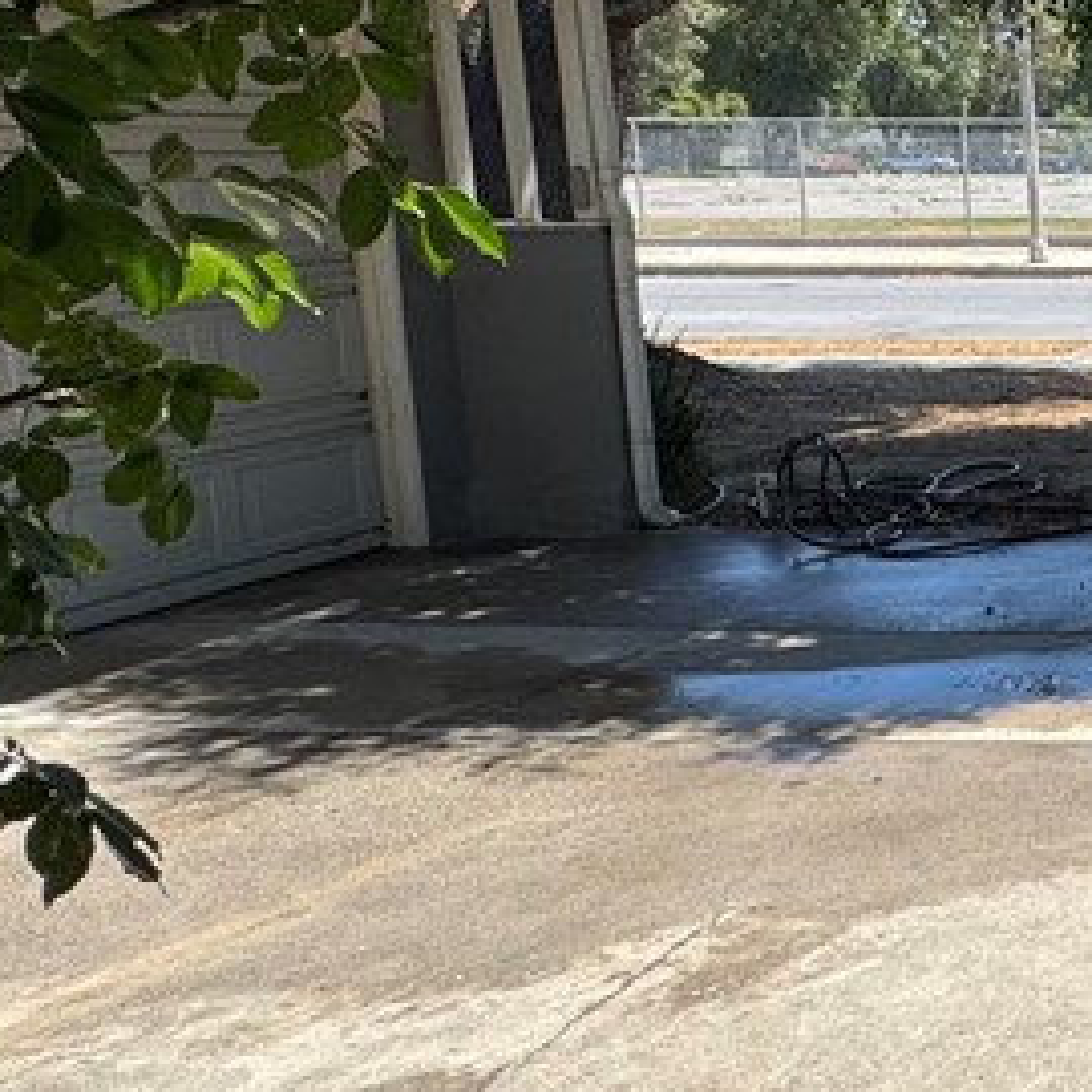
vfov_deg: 35.8
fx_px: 1677
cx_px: 1788
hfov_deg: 24.3
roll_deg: -0.2
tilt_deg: -9.3
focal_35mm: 47
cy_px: 404
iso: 50
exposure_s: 1/1143
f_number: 2.2
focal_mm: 2.22
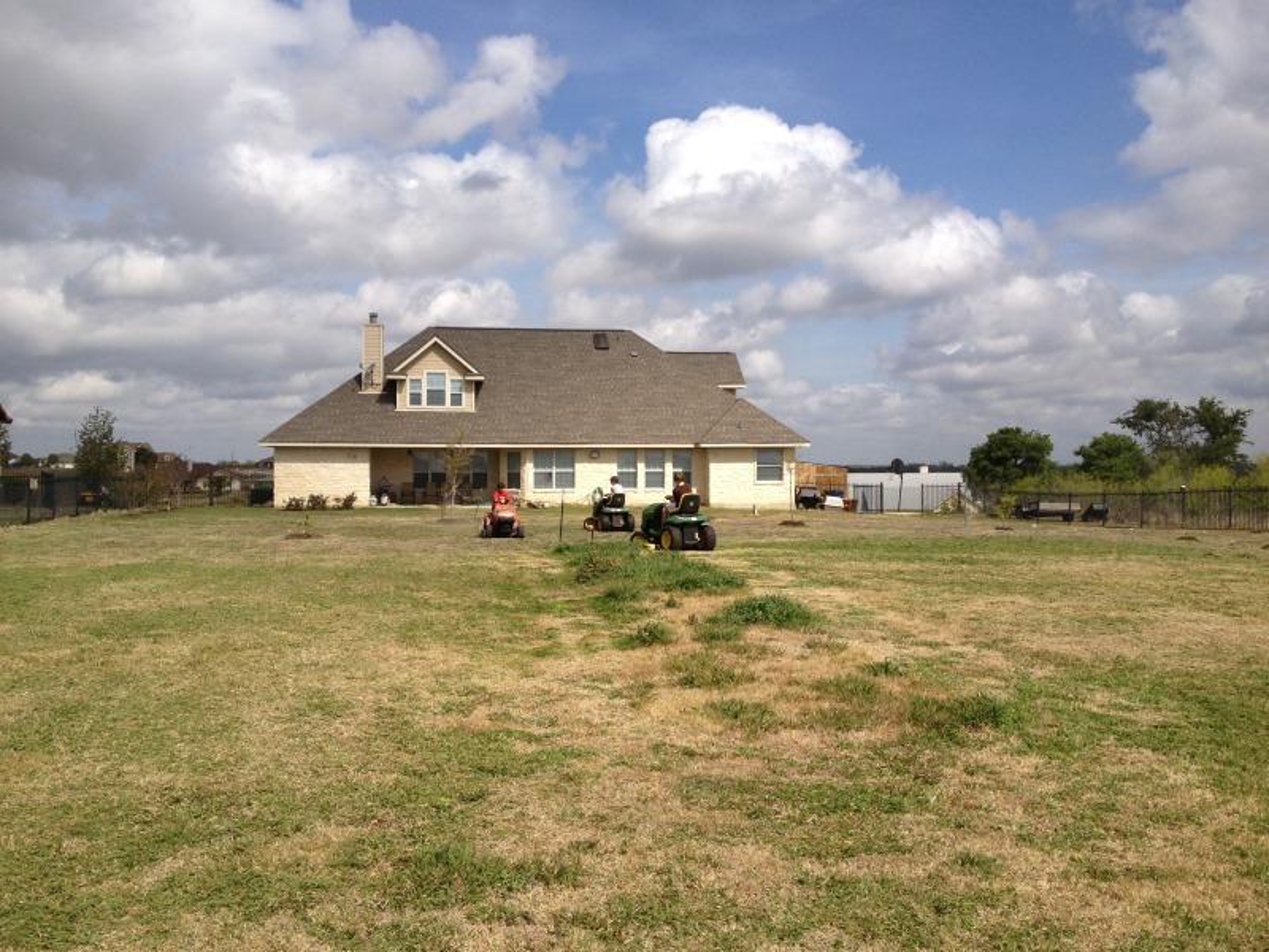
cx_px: 634
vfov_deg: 40.7
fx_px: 1283
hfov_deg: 52.6
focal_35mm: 35
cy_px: 476
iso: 50
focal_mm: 4.28
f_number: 2.4
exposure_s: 1/3067
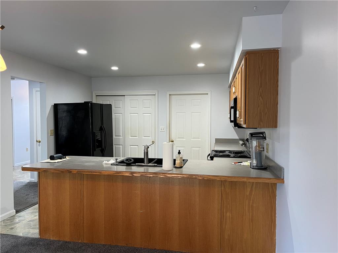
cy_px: 126
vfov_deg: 53.1
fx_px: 254
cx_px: 169
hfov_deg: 67.3
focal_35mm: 26
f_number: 1.6
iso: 125
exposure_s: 1/60
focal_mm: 5.1
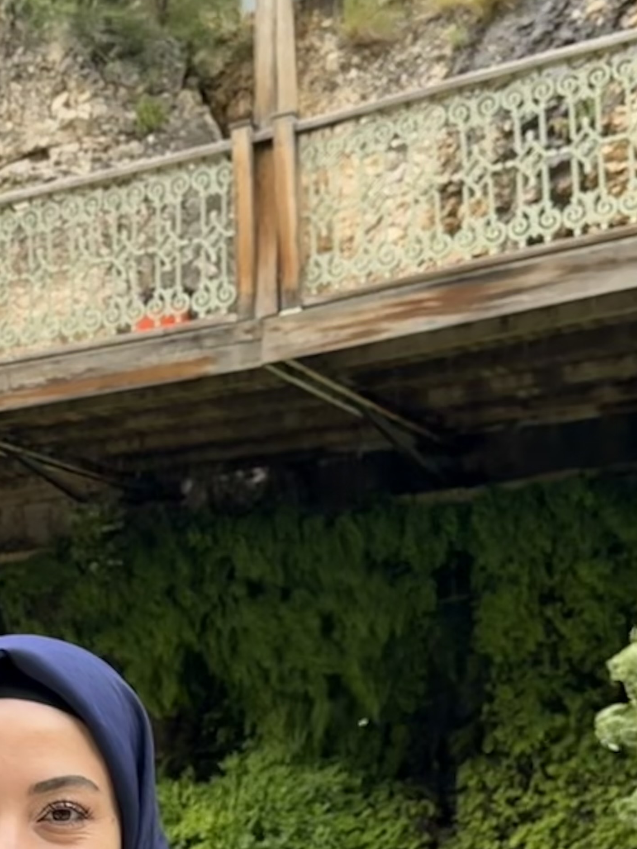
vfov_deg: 26.0
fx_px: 1792
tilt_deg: +5.4
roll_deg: +0.1
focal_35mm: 73
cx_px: -67
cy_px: 729
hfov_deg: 19.3
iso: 80
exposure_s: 1/368
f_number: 1.78
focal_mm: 6.76
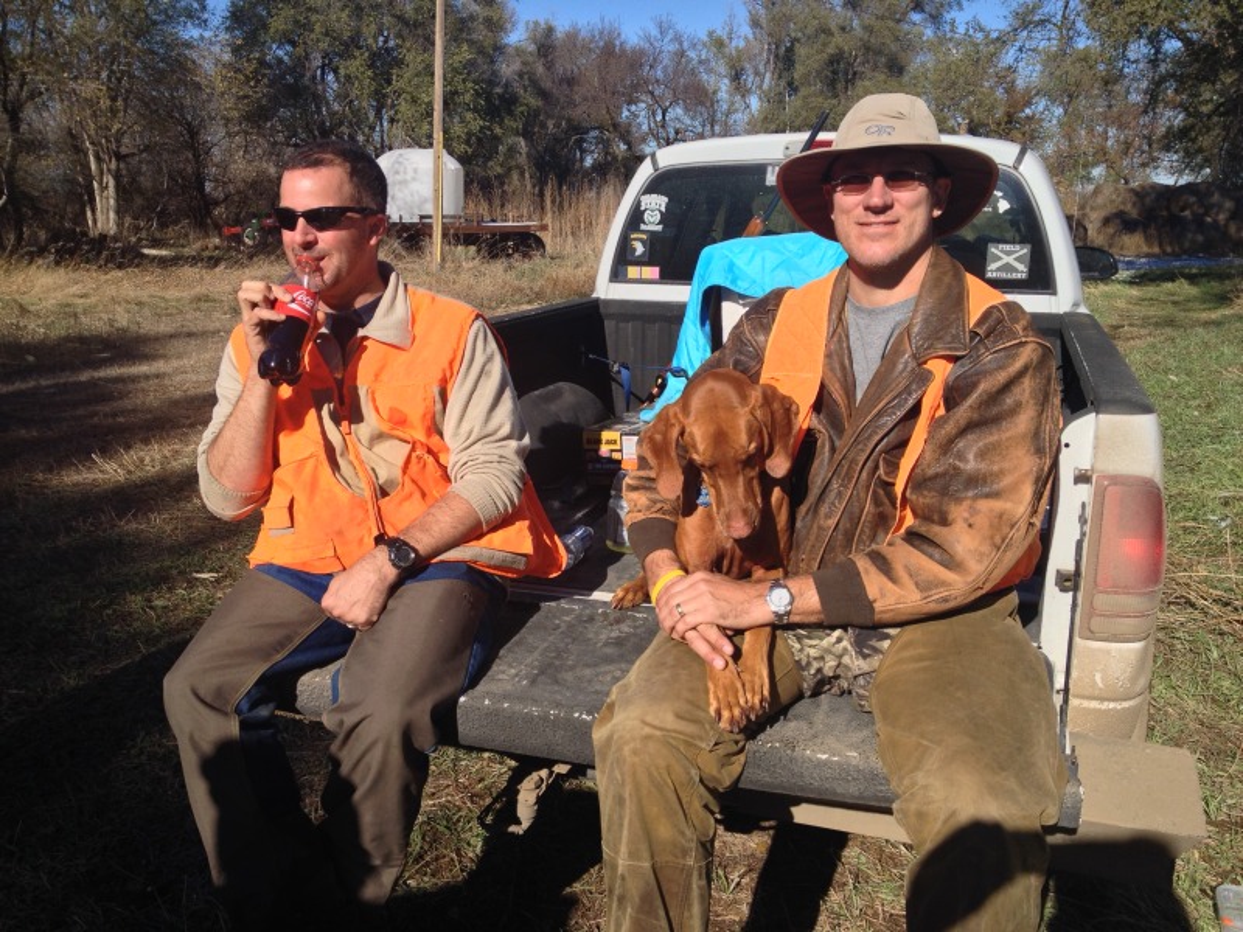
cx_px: 622
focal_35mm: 35
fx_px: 1257
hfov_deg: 52.6
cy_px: 466
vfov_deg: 40.7
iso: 50
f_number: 2.4
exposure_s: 1/1783
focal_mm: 4.28
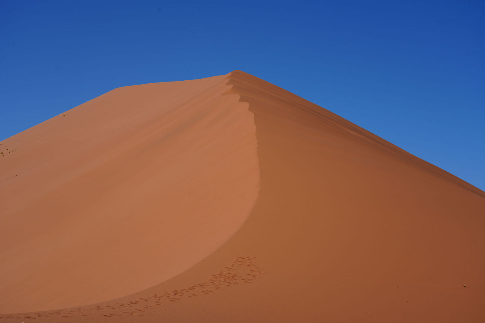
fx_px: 875
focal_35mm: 65
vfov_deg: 20.9
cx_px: 242
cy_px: 162
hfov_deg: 31.0
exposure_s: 1/320
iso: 100
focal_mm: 65
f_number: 10
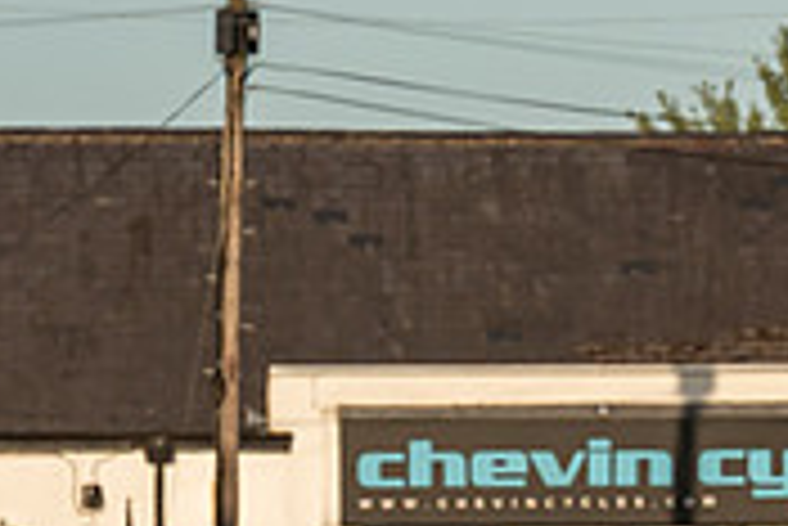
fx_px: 22761
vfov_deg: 1.3
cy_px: 759
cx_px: 534
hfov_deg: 2.0
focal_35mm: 1039
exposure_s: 1/1000
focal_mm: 148
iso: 500
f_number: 5
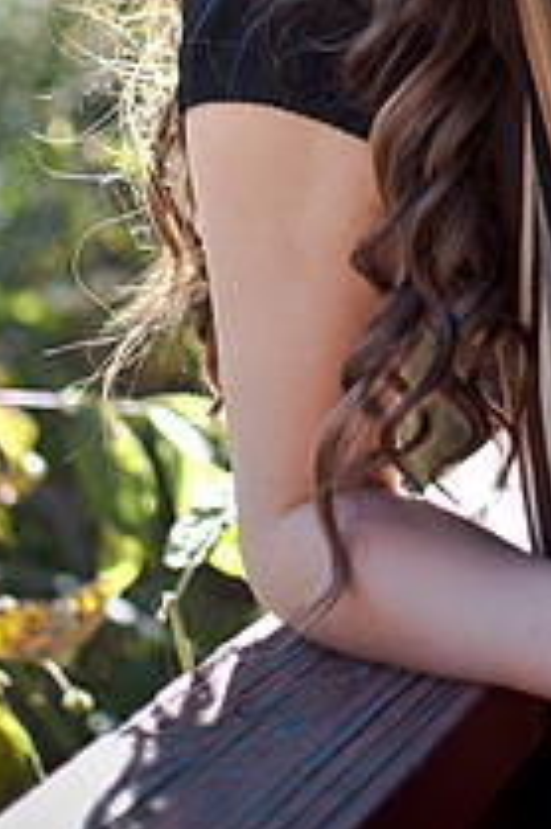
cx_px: 517
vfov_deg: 17.6
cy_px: -32
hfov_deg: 12.0
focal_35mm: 113
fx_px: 2600
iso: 200
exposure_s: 1/500
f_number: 1.8
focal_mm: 35
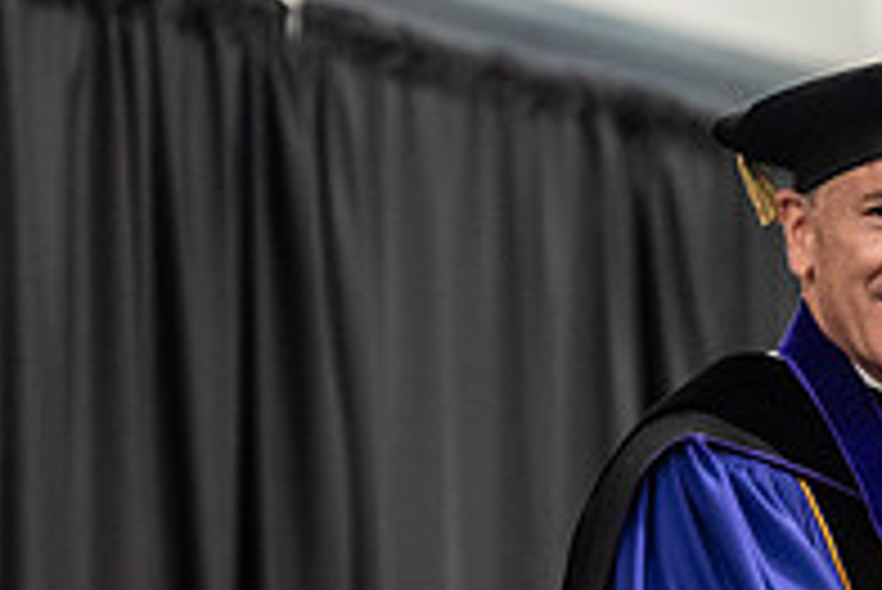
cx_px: 1094
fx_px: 8140
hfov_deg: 6.2
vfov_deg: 4.1
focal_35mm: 332
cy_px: 484
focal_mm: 112
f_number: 3.2
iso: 2500
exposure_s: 1/200
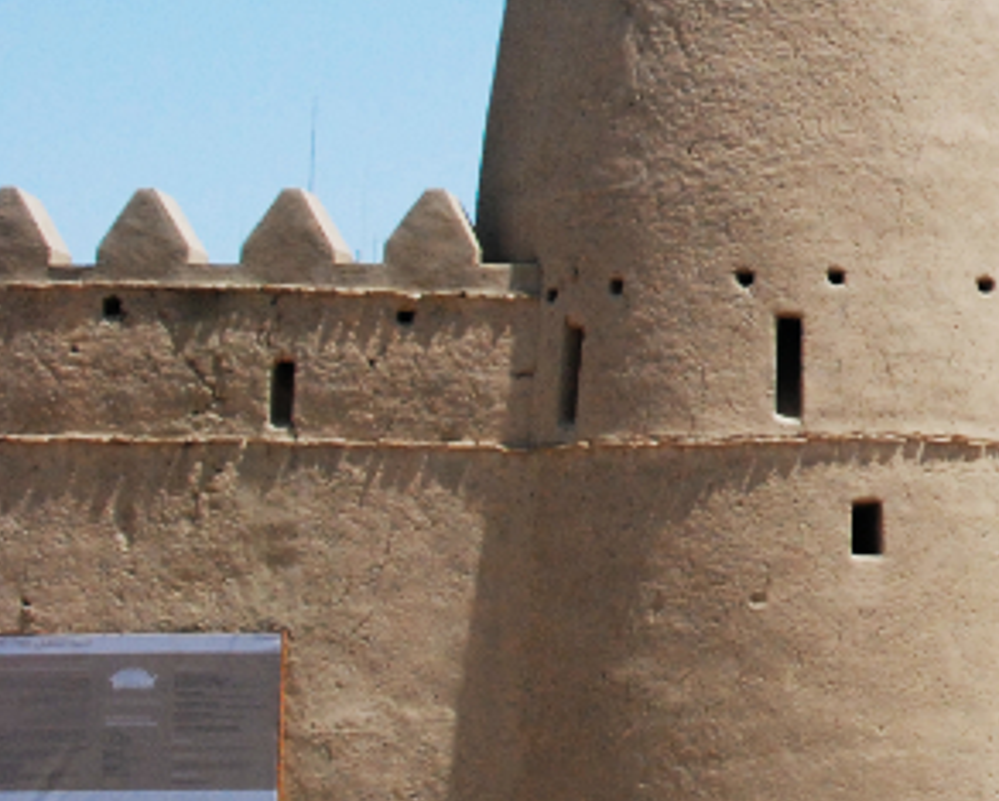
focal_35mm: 135
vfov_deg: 11.4
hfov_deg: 13.2
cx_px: 1629
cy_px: 149
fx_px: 3994
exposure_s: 1/2000
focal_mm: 28
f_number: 8
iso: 640
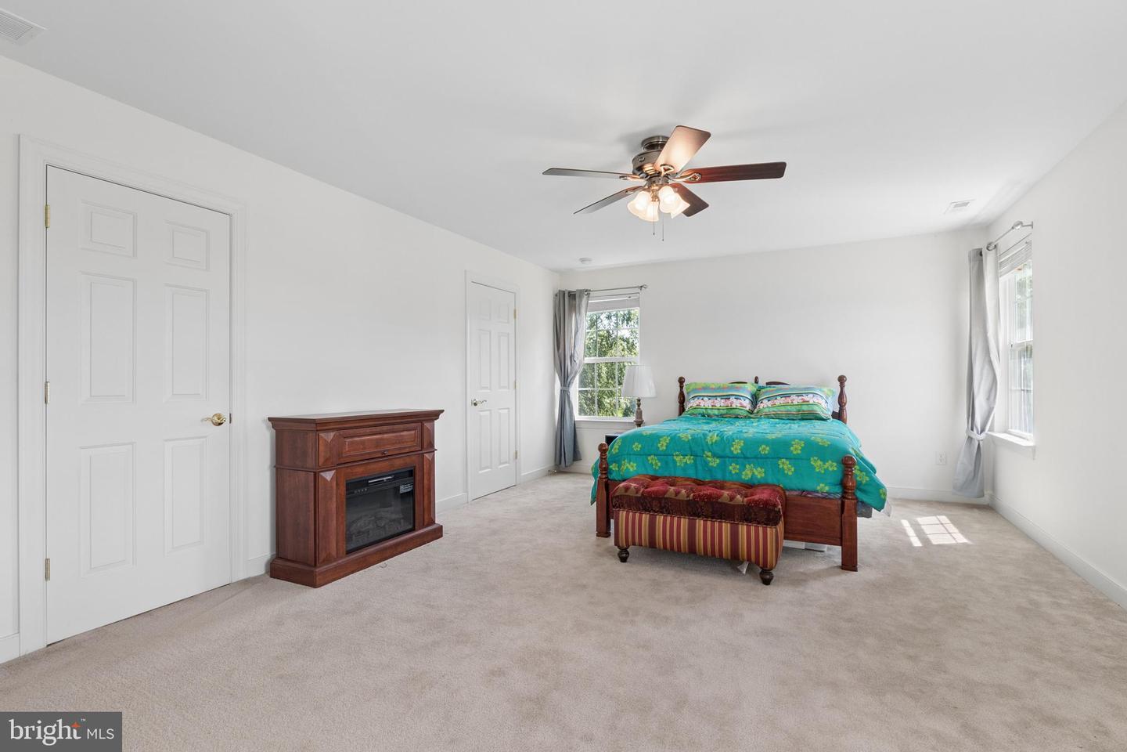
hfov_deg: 95.0
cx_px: 564
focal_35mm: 16
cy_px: 376
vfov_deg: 72.1
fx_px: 517
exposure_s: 1/50
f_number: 8
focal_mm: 11
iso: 400
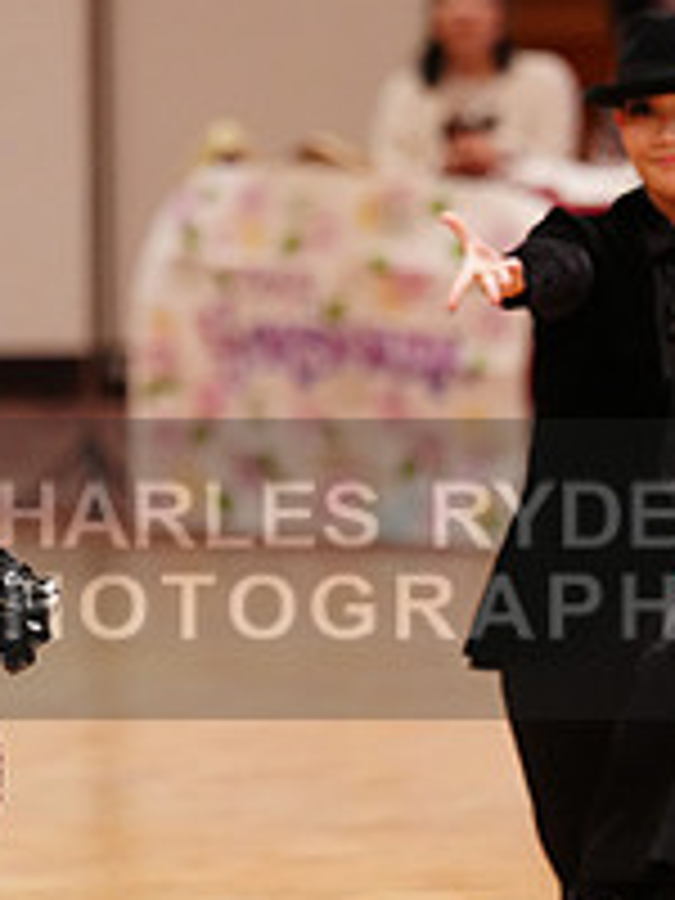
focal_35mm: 458
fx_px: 11908
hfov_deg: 3.2
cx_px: 205
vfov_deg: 4.3
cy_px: 572
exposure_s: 1/320
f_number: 2.8
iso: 3200
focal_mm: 164
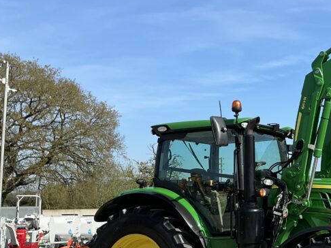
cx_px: 342
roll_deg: +0.8
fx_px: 564
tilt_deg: +7.2
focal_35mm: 59
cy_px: 134
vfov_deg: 24.8
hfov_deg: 30.1
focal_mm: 3
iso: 25
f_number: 1.8
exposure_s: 1/1534
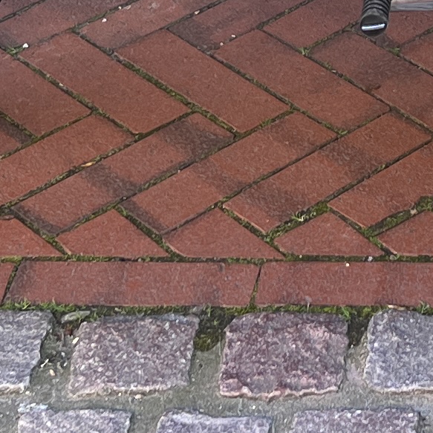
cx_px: 559
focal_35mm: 159
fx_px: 2250
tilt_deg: -21.6
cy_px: -327
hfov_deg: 10.7
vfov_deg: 10.4
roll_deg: -0.1
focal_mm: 5.1
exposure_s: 1/122
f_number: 1.6
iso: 32
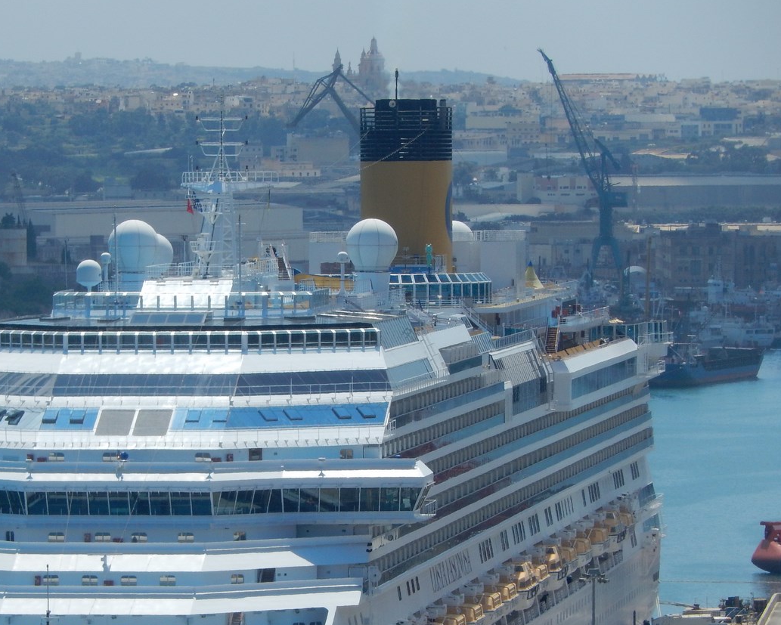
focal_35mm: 325
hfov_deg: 5.9
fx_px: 7514
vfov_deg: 4.8
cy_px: 432
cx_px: 233
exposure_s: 1/1000
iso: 125
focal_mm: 38.6
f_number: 5.8
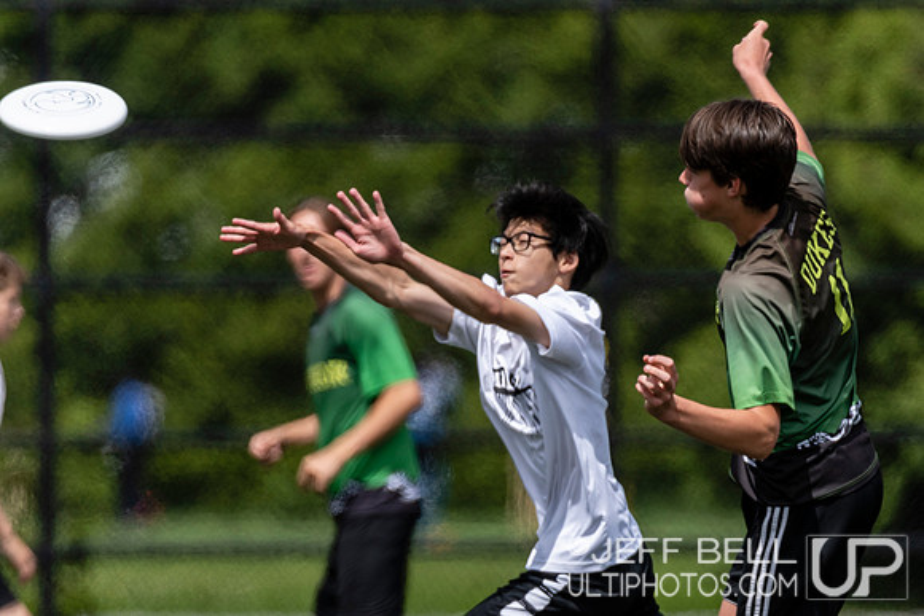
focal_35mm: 873
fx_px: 22415
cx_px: 596
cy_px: 436
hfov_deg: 2.4
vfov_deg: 1.6
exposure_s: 1/1600
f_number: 4
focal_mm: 400
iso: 125
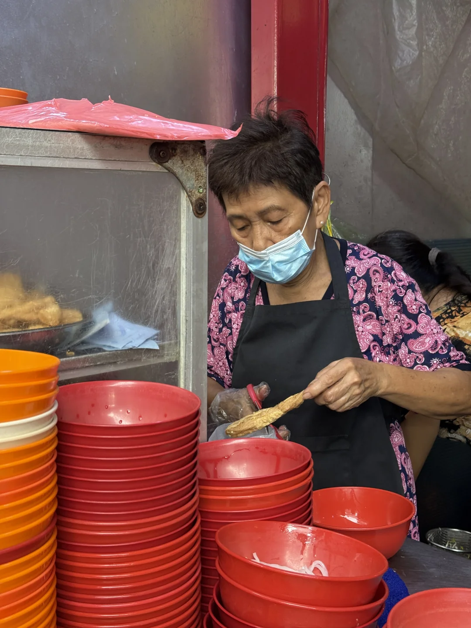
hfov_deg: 30.3
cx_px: 236
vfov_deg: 39.7
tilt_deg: -7.8
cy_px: 314
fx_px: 871
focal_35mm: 48
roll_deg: -0.6
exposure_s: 1/100
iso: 100
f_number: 1.78
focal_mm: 6.76
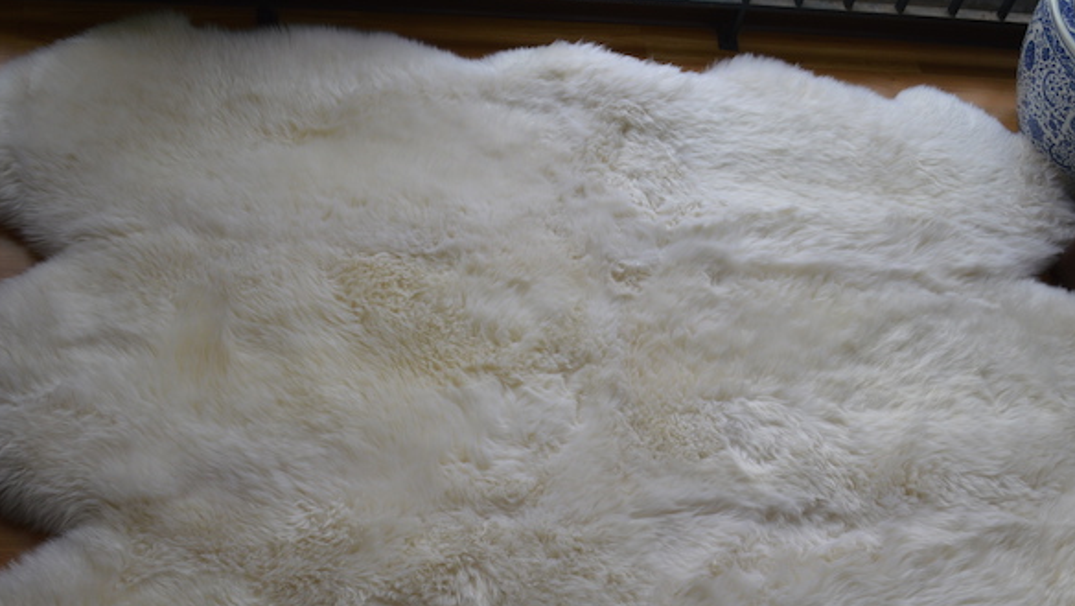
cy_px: 378
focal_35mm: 43
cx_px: 525
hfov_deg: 47.3
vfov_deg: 27.7
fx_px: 1226
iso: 220
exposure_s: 1/125
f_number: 5.6
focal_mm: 20
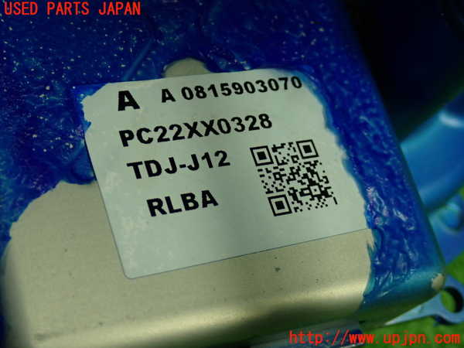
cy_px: 174
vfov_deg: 25.2
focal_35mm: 58
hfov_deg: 33.2
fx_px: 777
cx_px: 232
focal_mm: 10.35
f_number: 3.5
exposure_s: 1/60
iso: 400
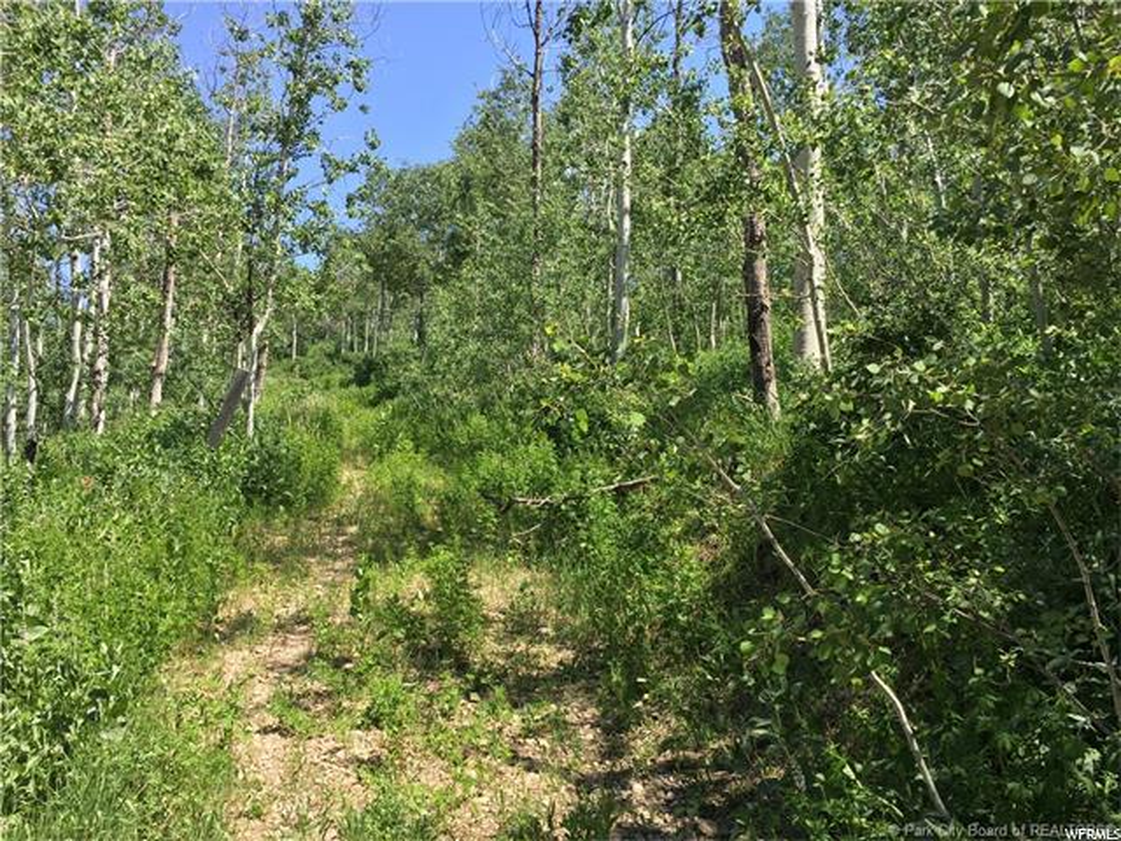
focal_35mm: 29
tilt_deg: +6.4
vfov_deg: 48.2
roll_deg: -1.9
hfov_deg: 61.7
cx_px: 560
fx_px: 939
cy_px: 420
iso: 32
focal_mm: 4.15
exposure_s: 1/1014
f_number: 2.2
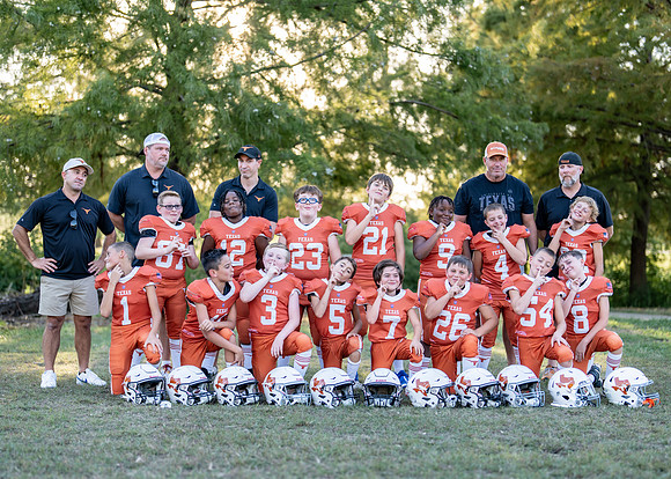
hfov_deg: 31.9
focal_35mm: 62
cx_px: 346
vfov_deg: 23.0
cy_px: 277
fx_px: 1175
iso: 100
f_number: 1.2
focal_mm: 50
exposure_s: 1/800
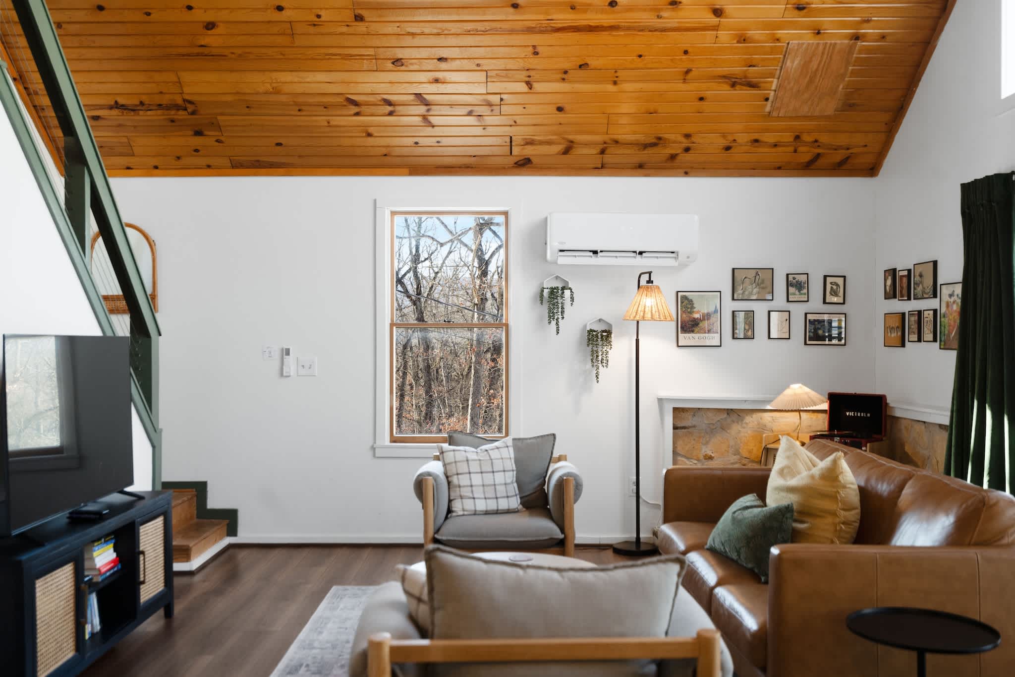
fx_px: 987
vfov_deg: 37.8
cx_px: 508
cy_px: 338
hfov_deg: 54.4
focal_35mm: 35
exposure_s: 1/80
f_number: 4
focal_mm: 35
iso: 320
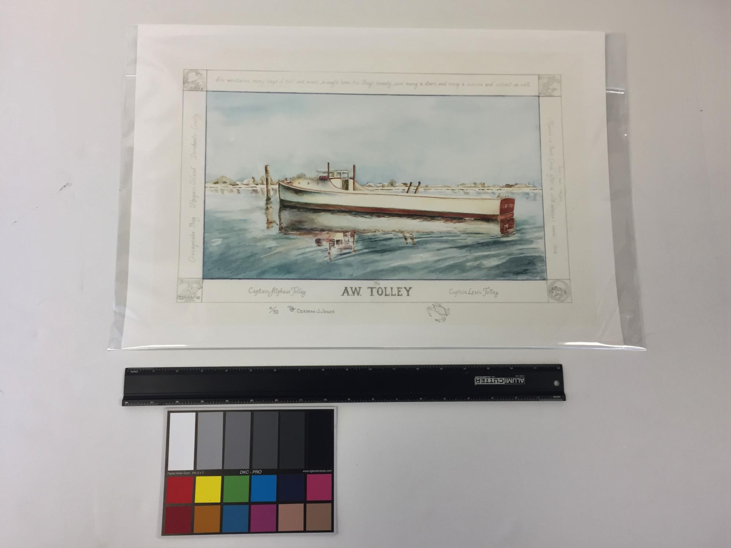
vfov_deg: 48.2
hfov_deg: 61.7
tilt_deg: -80.6
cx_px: 366
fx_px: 612
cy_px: 274
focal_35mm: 29
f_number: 2.2
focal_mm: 4.15
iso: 32
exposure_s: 1/40
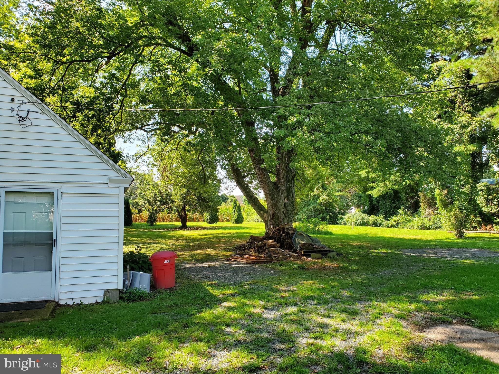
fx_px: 375
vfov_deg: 53.1
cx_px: 250
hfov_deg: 67.3
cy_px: 187
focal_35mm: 26
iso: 50
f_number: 2.4
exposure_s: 1/257
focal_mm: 4.3
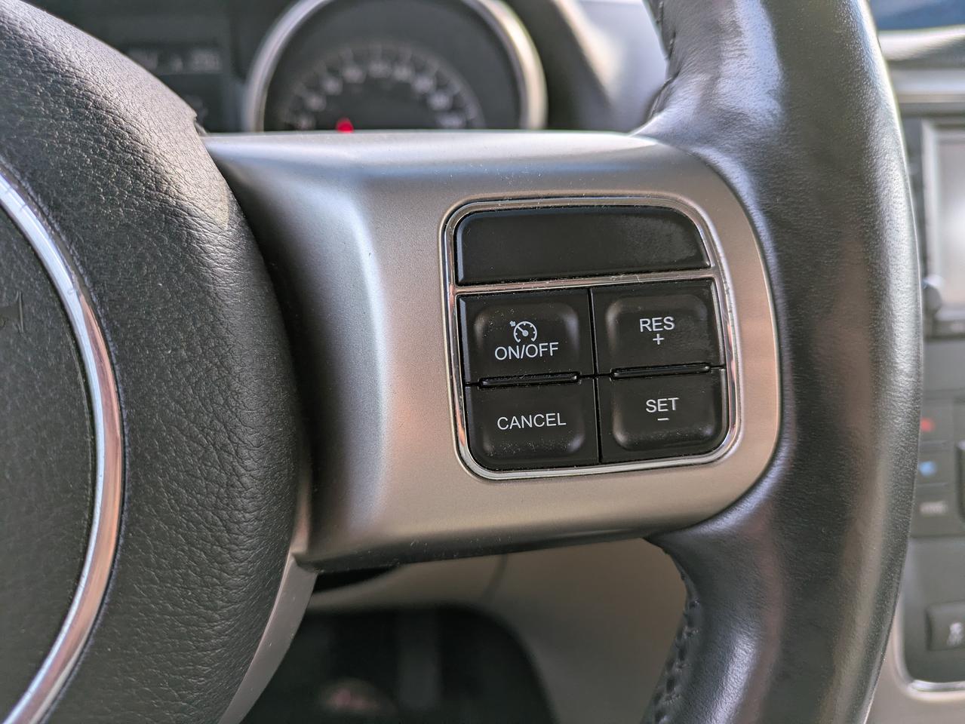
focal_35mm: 25
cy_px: 362
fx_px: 697
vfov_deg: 54.9
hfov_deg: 69.4
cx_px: 482
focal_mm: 5.43
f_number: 1.89
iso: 49
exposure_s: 1/245
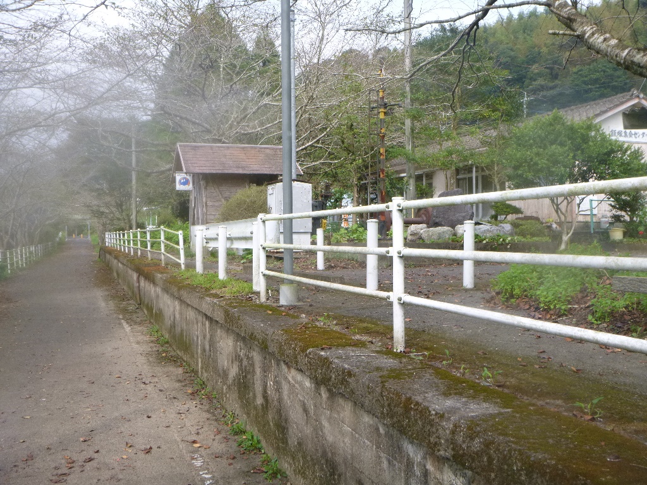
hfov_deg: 49.0
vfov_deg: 37.7
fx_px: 710
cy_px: 242
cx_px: 324
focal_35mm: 38
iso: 100
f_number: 4.5
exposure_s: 1/125
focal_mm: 6.8
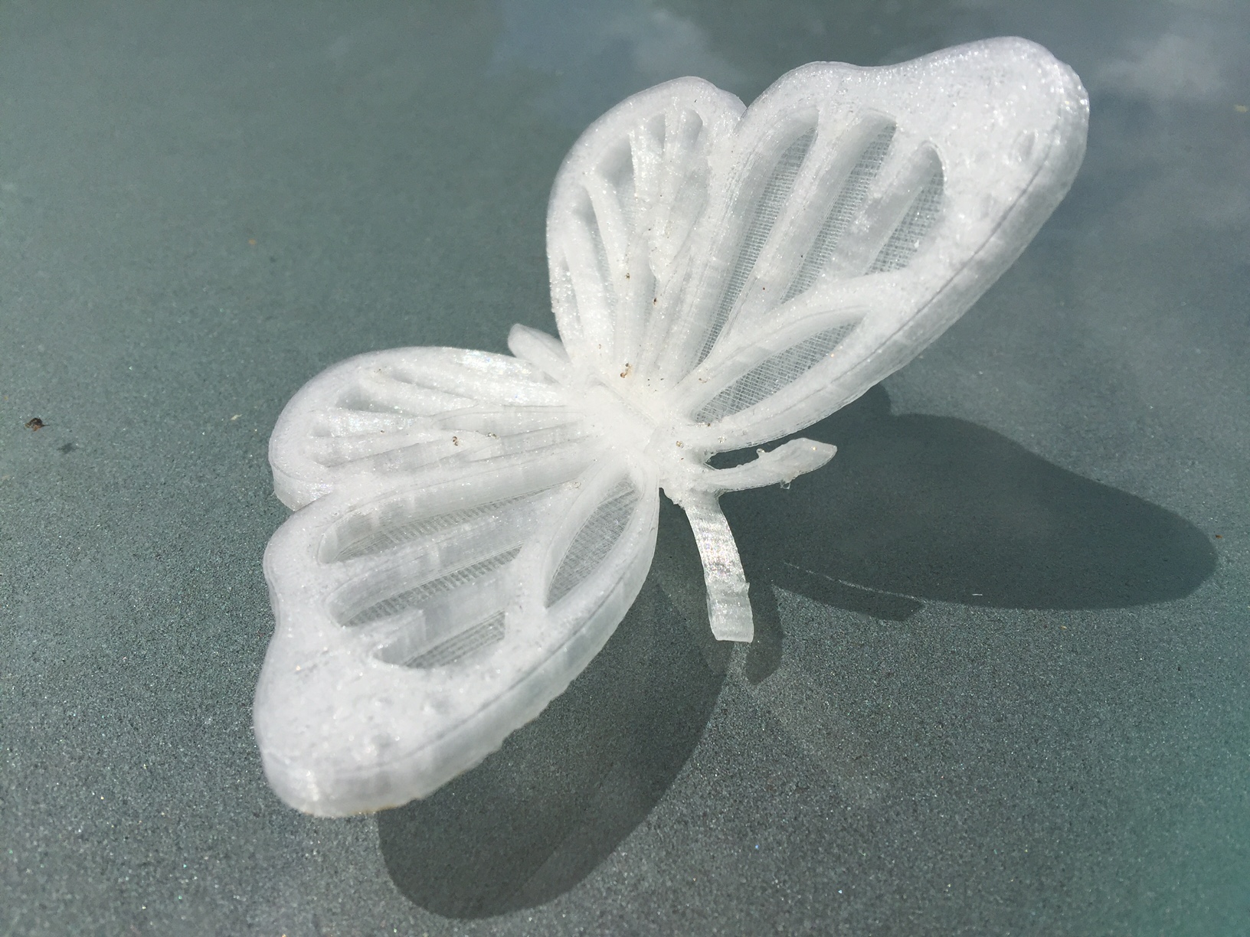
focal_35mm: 29
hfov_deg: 61.7
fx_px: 1047
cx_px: 625
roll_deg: -1.8
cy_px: 468
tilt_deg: -41.7
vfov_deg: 48.2
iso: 32
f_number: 2.2
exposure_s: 1/7937
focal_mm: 4.15
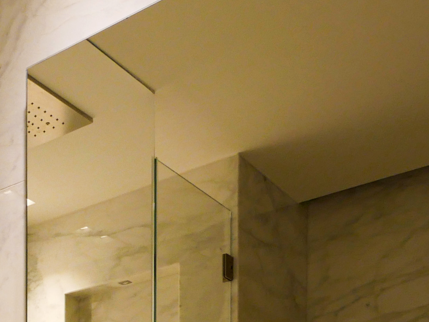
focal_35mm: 59
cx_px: -165
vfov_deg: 19.9
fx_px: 731
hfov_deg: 26.4
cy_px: 538
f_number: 4
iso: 250
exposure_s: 1/60
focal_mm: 7
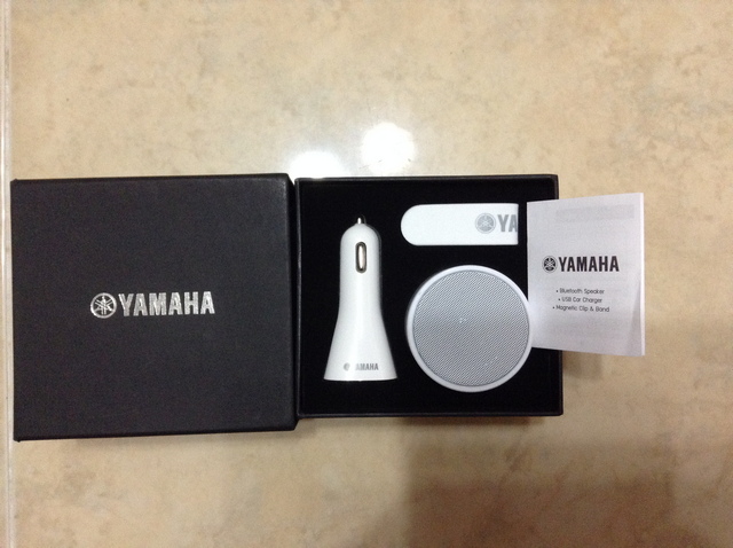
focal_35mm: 33
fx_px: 698
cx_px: 366
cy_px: 274
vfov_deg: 42.8
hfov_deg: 55.4
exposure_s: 1/20
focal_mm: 3.3
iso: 250
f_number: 2.4
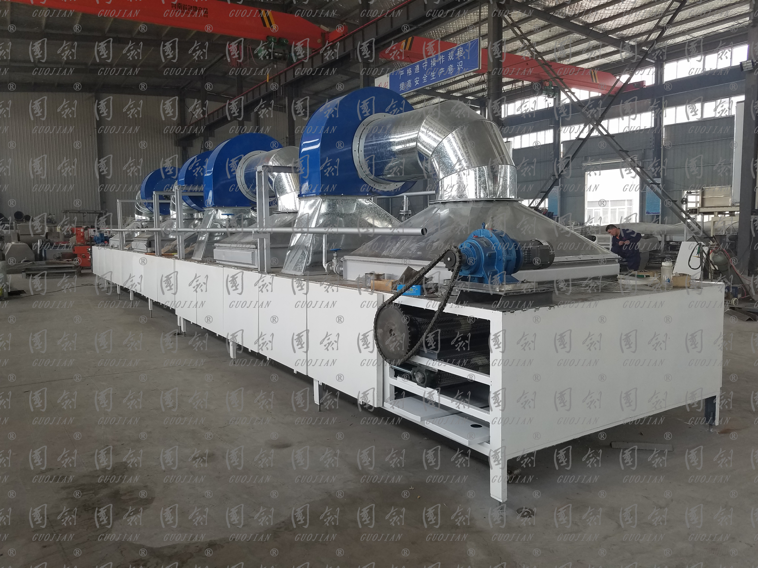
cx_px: 379
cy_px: 284
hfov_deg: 67.3
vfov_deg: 53.1
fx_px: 569
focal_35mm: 26
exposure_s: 1/100
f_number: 1.7
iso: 64
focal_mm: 4.2
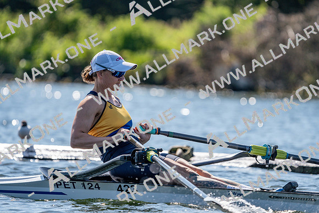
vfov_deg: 3.3
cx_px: 160
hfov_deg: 4.9
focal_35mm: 422
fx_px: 3740
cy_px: 106
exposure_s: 1/1600
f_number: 6.3
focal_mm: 422
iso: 250
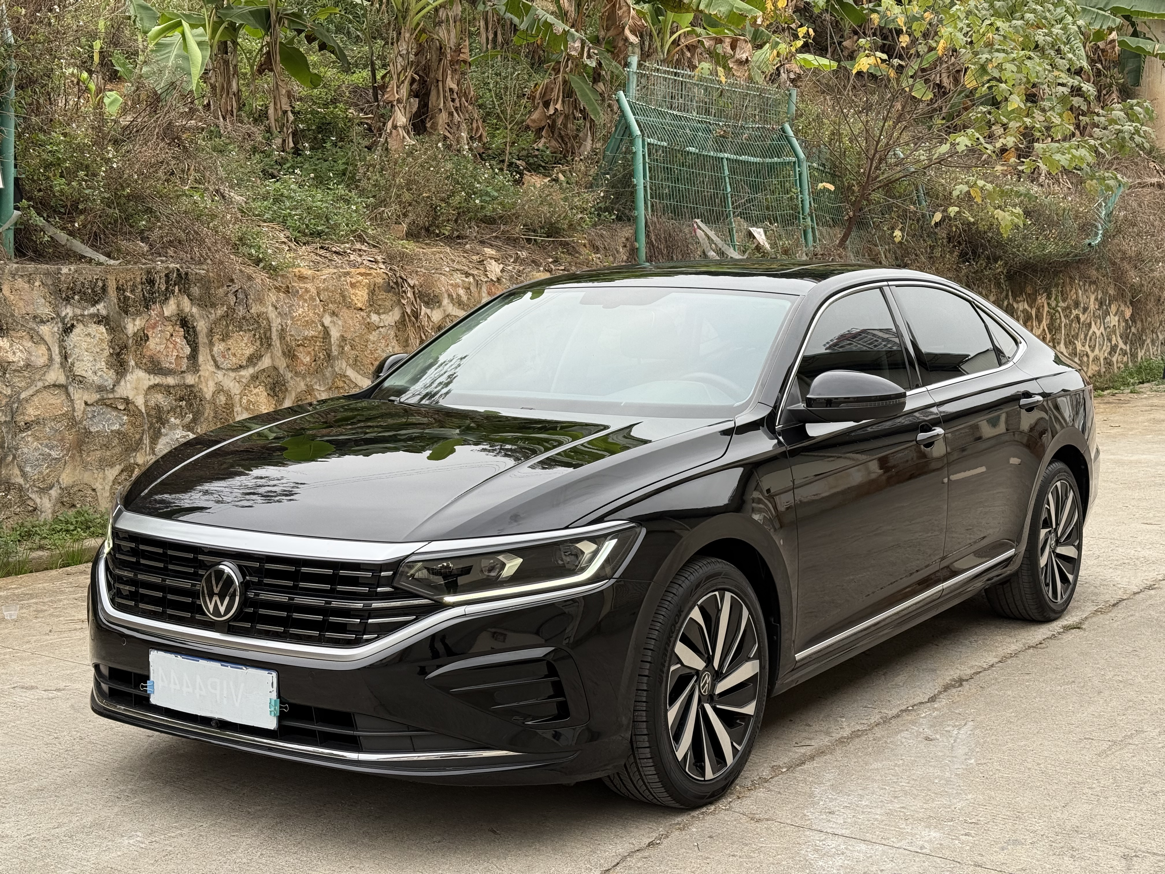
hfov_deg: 39.7
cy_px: 437
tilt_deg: -5.2
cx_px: 582
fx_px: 1615
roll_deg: -1.0
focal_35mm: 48
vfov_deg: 30.3
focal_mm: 6.76
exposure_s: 1/469
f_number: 1.78
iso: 80
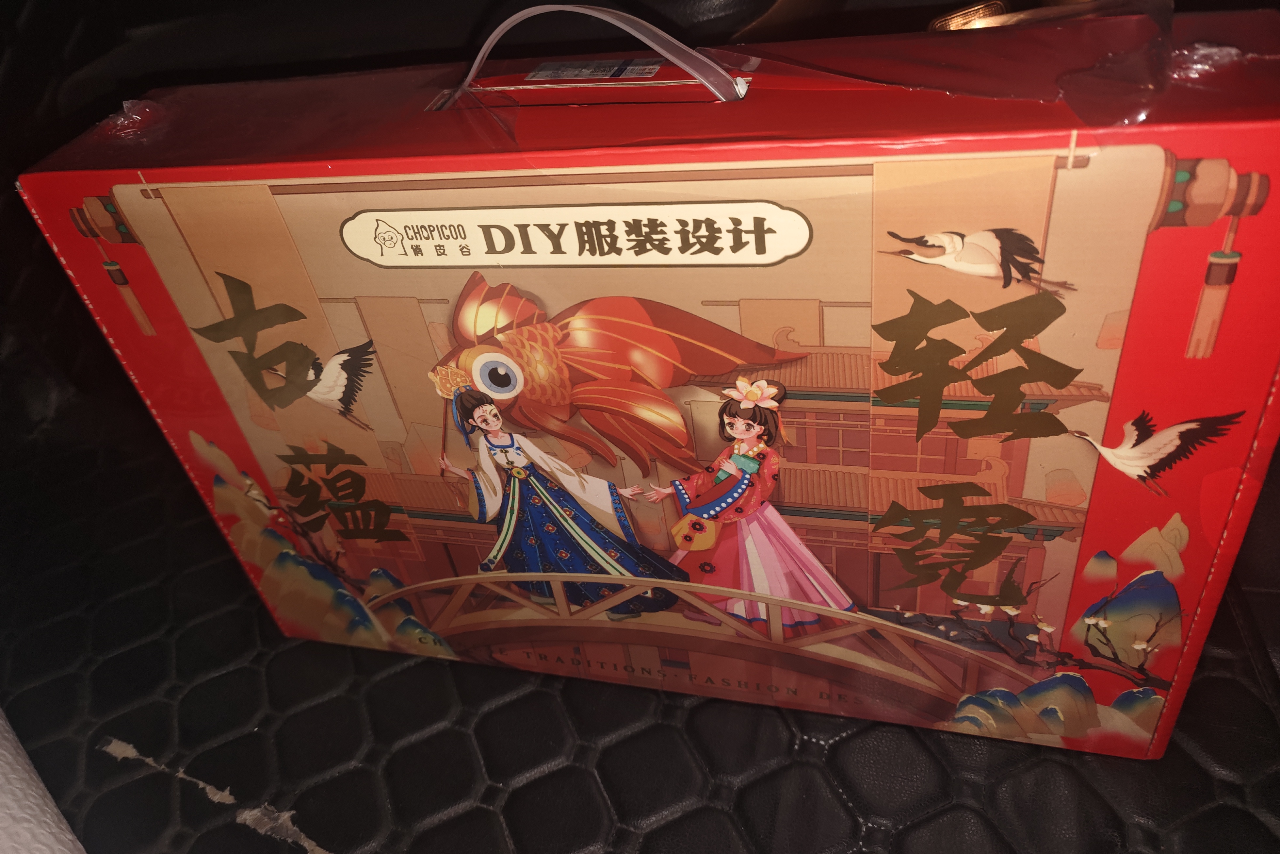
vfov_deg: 51.2
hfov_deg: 71.5
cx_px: 624
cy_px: 377
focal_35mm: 25
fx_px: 889
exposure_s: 1/100
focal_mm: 5.5
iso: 293
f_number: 1.75
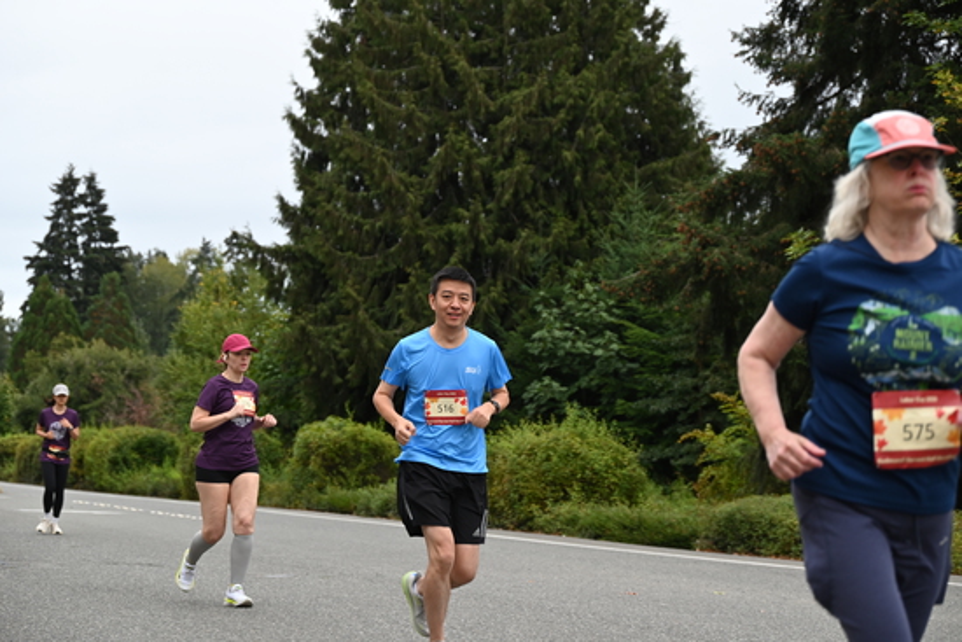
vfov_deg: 15.0
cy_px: 321
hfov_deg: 22.4
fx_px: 2432
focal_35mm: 91
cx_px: 481
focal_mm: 91
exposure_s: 1/125
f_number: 6.3
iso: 400
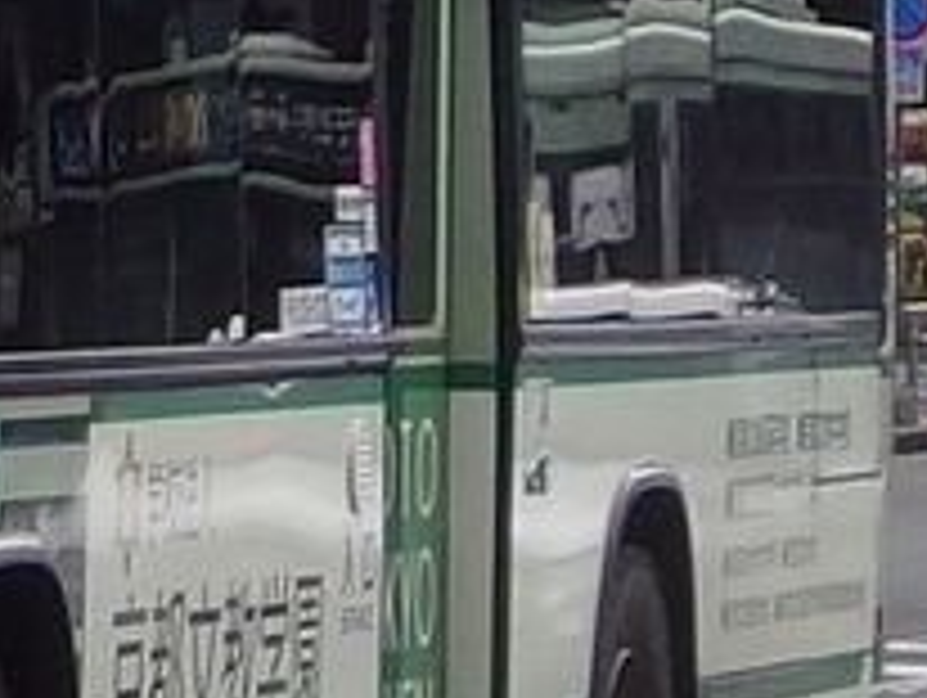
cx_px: -738
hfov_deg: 9.7
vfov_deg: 7.7
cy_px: 149
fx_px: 5201
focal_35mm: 194
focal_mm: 10.7
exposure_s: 1/500
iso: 200
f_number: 2.5
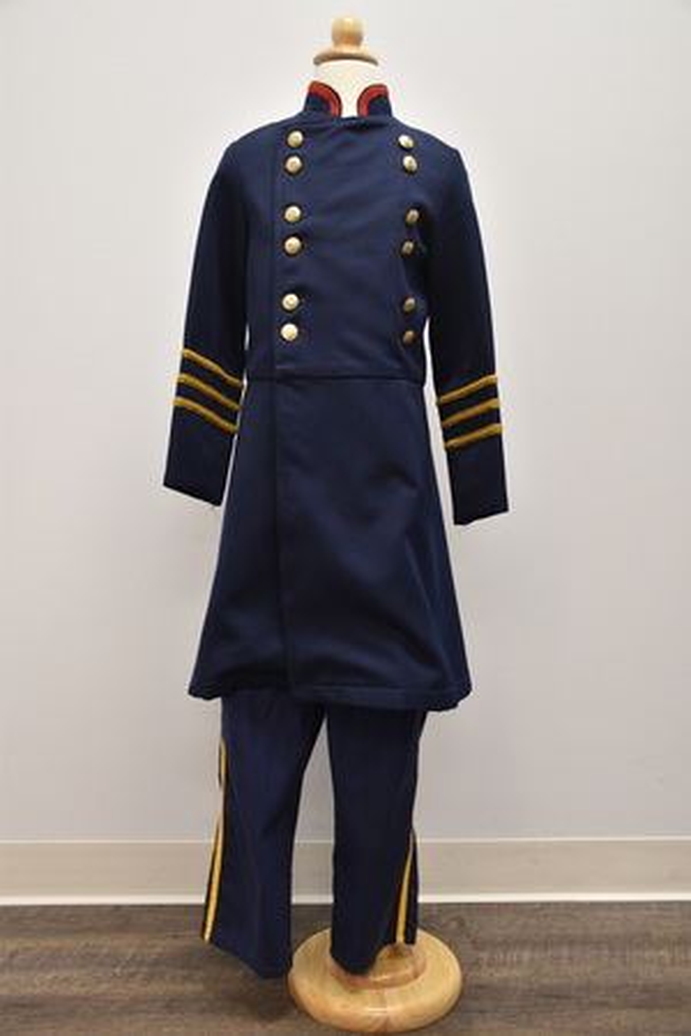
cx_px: 346
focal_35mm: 34
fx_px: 993
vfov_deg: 55.1
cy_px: 518
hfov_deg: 38.4
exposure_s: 1/80
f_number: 4.5
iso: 1000
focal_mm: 23
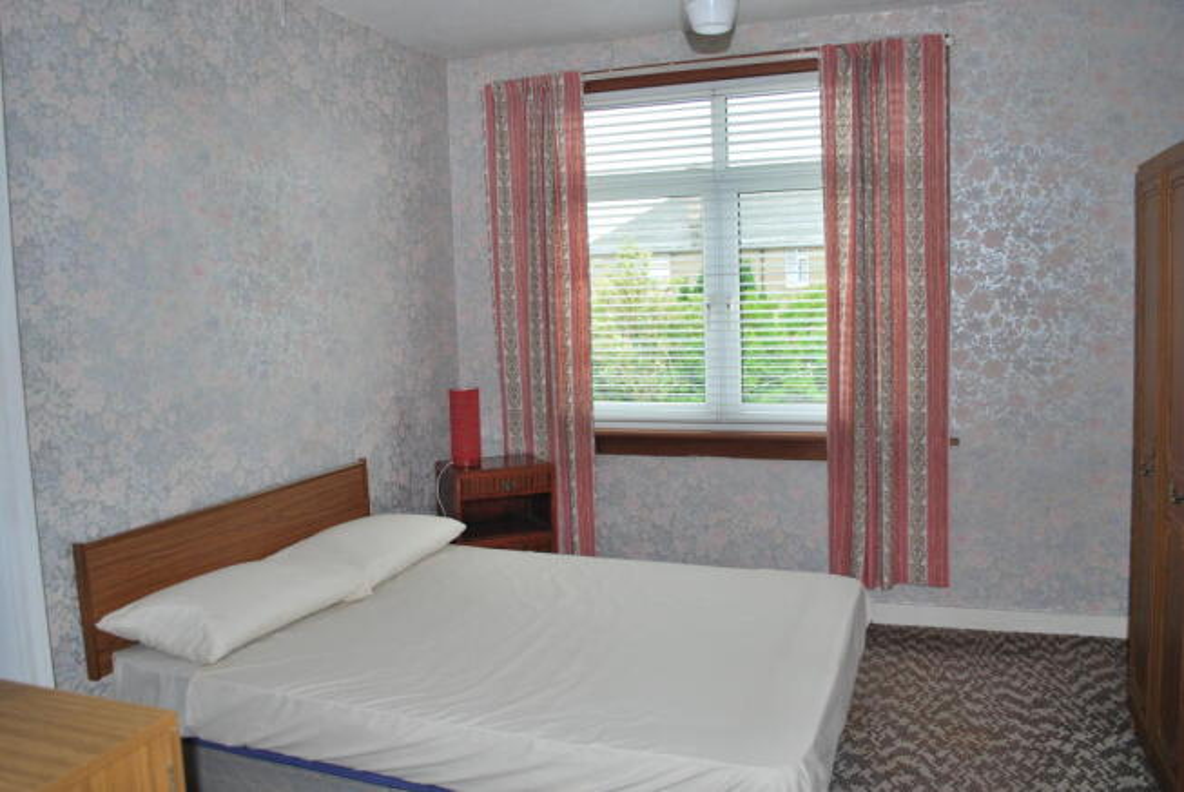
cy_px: 396
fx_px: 889
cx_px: 592
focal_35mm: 27
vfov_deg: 48.0
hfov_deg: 67.3
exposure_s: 1/60
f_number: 3.5
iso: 200
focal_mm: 18
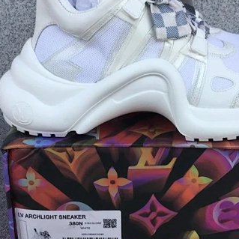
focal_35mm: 55
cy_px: 89
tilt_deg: -19.9
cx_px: 151
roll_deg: -0.1
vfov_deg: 31.0
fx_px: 430
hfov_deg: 30.9
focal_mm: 3.3
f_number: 2.4
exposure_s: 1/547
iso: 25
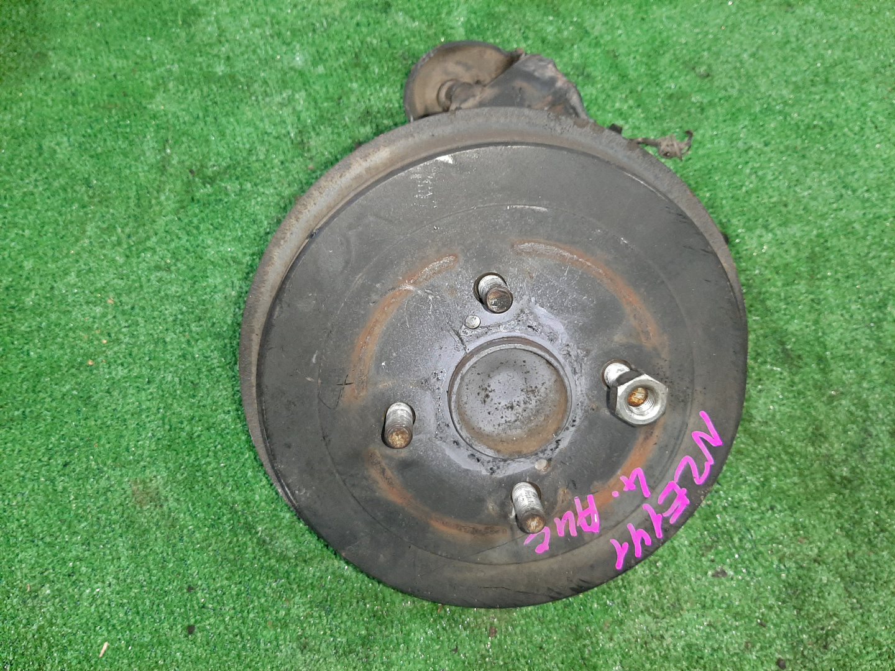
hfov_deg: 67.3
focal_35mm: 26
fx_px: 672
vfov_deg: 53.1
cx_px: 448
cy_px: 336
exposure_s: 1/25
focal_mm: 3.93
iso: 217
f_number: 1.7
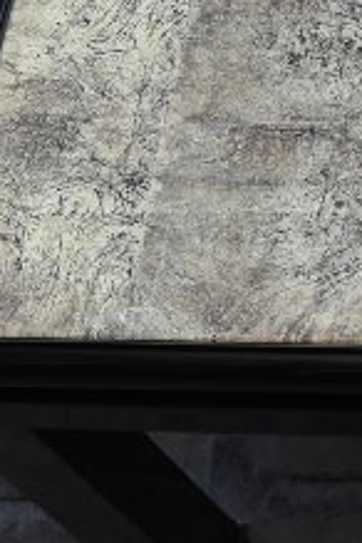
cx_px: 776
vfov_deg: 12.3
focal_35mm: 160
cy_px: -231
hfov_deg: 8.1
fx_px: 2419
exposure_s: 1/250
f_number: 5.6
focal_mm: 19.5
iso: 100
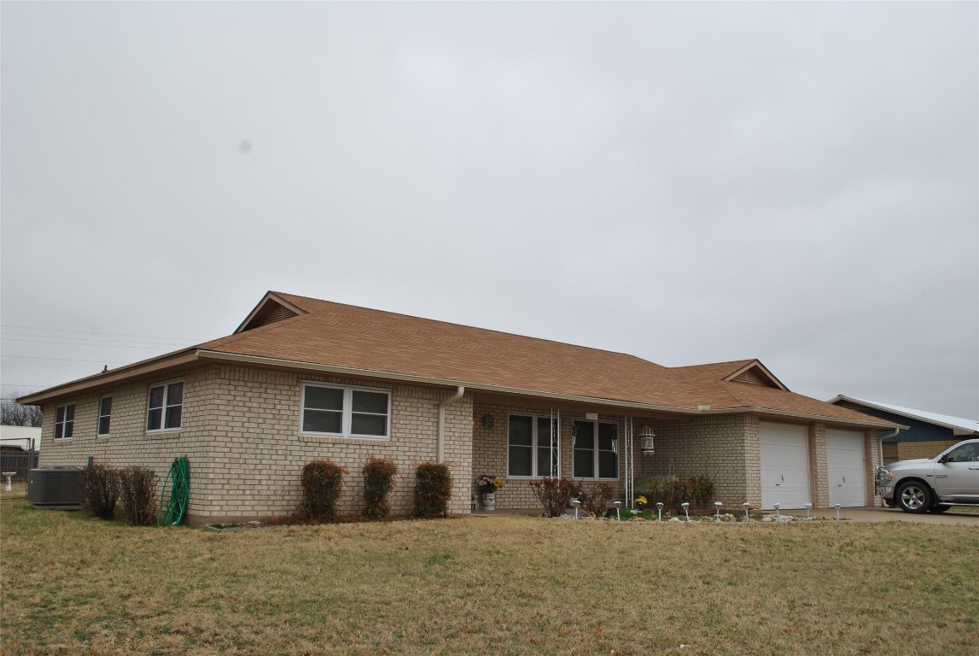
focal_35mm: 30
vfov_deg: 43.7
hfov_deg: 61.9
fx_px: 817
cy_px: 328
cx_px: 490
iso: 100
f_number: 8
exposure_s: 1/200
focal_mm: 20
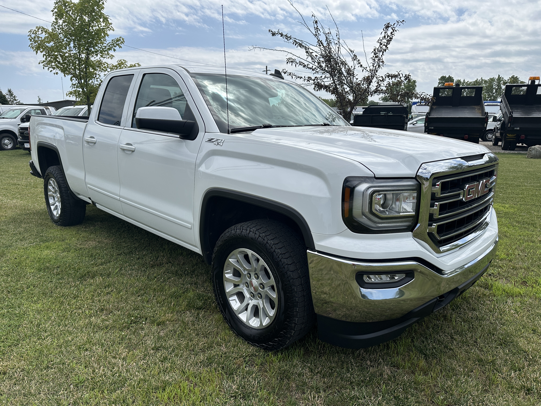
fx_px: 375
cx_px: 270
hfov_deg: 71.6
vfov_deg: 56.8
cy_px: 203
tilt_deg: -10.9
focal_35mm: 24
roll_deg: +0.4
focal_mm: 6.86
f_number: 1.78
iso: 80
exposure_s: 1/5525
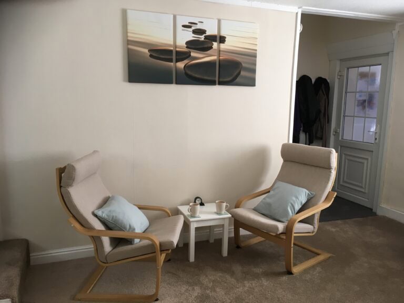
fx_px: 338
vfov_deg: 48.2
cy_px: 152
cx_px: 202
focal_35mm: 29
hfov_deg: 61.7
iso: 64
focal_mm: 4.2
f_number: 2.2
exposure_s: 1/33
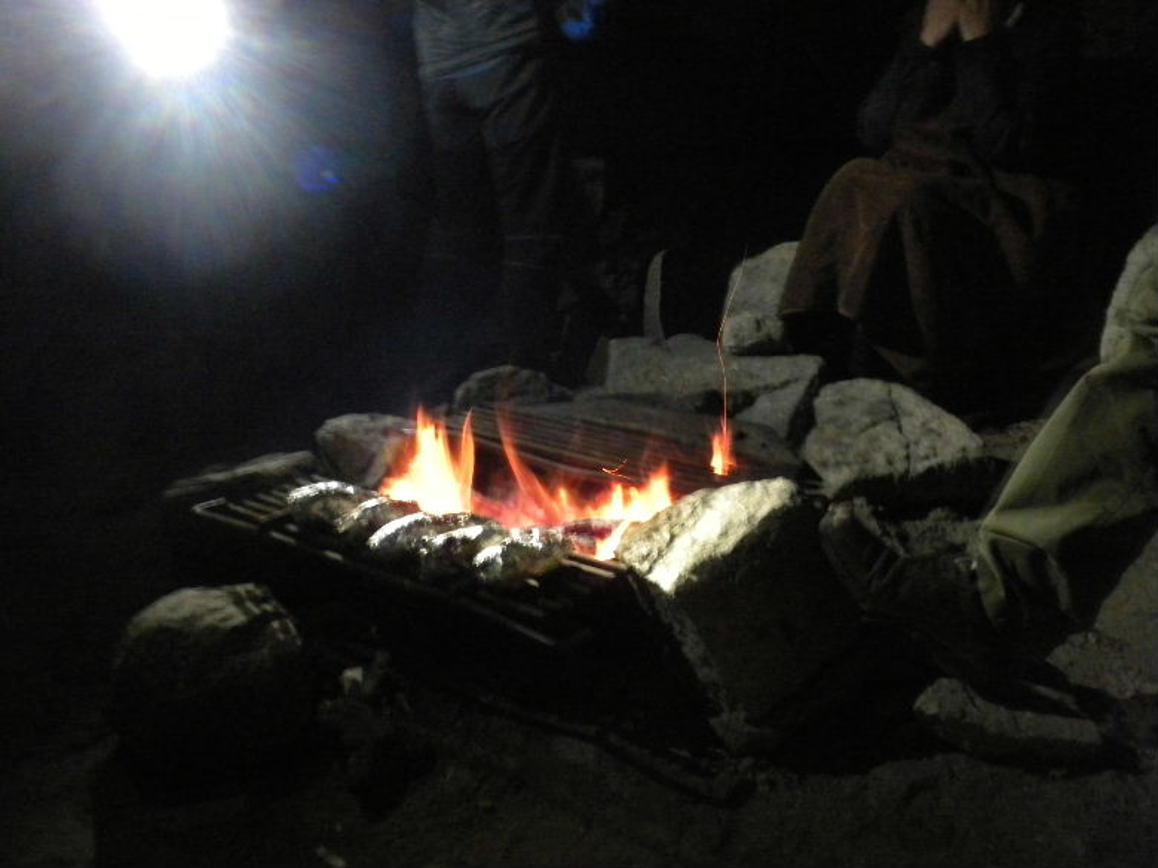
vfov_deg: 38.7
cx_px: 579
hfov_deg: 50.1
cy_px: 434
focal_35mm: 37
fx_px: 1238
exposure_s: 1/1.6
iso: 800
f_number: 3.5
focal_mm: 6.6
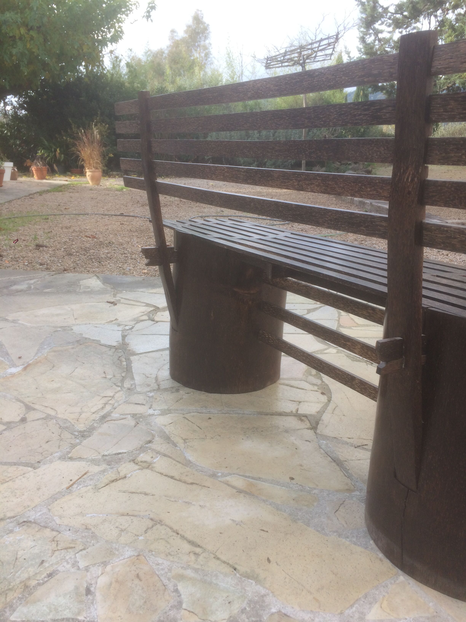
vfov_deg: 61.7
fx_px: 521
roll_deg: +0.9
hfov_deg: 48.2
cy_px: 311
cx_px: 233
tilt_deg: -20.4
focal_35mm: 29
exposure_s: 1/179
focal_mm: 4.15
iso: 32
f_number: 2.2
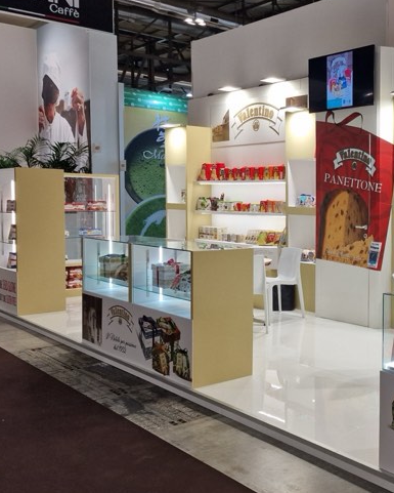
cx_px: 400
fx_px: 612
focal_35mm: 42
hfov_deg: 32.6
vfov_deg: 43.8
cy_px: 236
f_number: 1.8
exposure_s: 1/100
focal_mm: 6.4
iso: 50
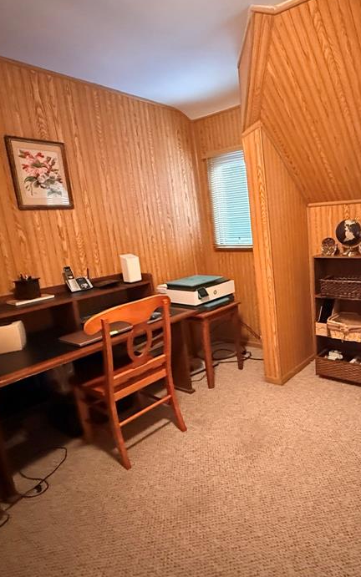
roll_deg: +3.2
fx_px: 346
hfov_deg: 51.7
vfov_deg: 79.6
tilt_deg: -10.6
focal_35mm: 22
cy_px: 284
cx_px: 287
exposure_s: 1/60
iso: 1250
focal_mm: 2.22
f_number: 2.2
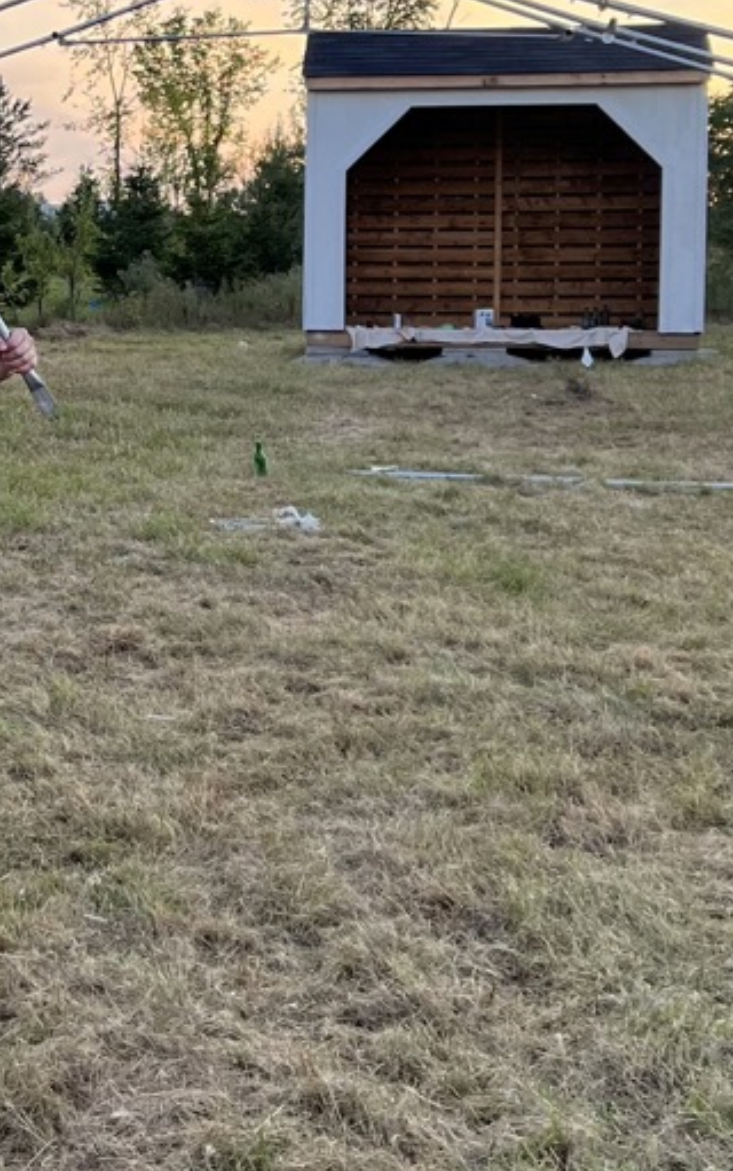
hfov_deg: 18.1
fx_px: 2202
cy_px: 392
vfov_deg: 29.6
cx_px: -94
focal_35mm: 69
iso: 64
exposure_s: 1/121
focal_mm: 5.1
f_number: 1.6
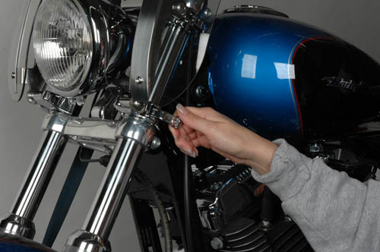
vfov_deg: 17.4
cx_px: 190
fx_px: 822
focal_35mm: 78
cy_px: 126
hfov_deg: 26.0
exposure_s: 1/125
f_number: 18
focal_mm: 52
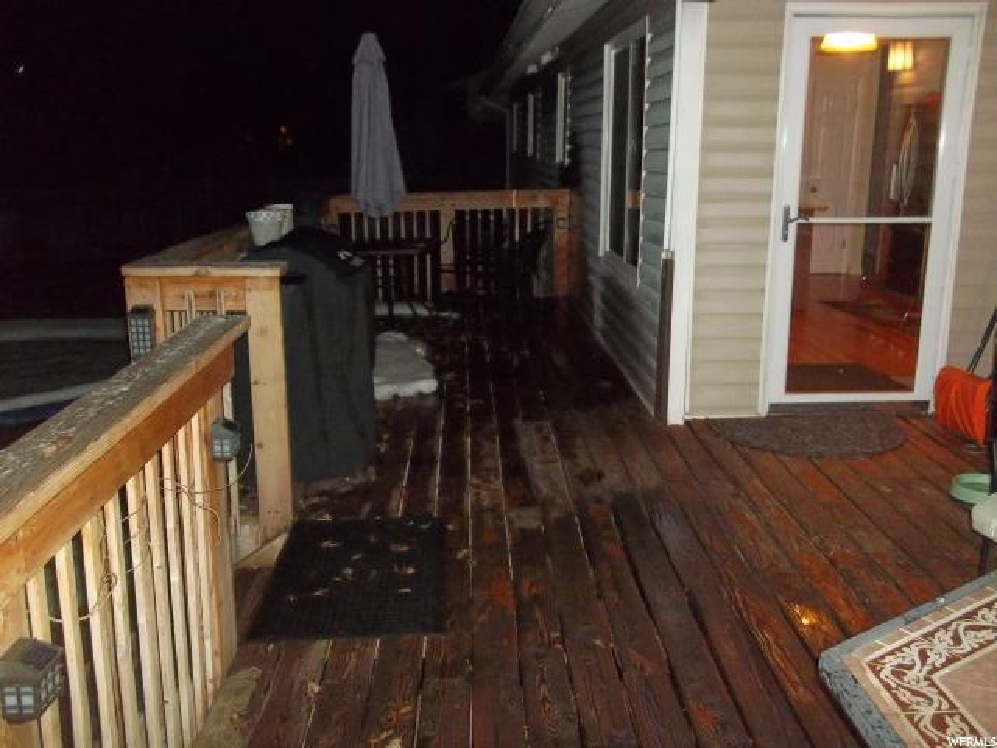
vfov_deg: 44.2
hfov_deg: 56.8
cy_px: 374
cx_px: 498
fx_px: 922
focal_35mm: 32
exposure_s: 1/30
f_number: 2.9
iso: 400
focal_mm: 5.7
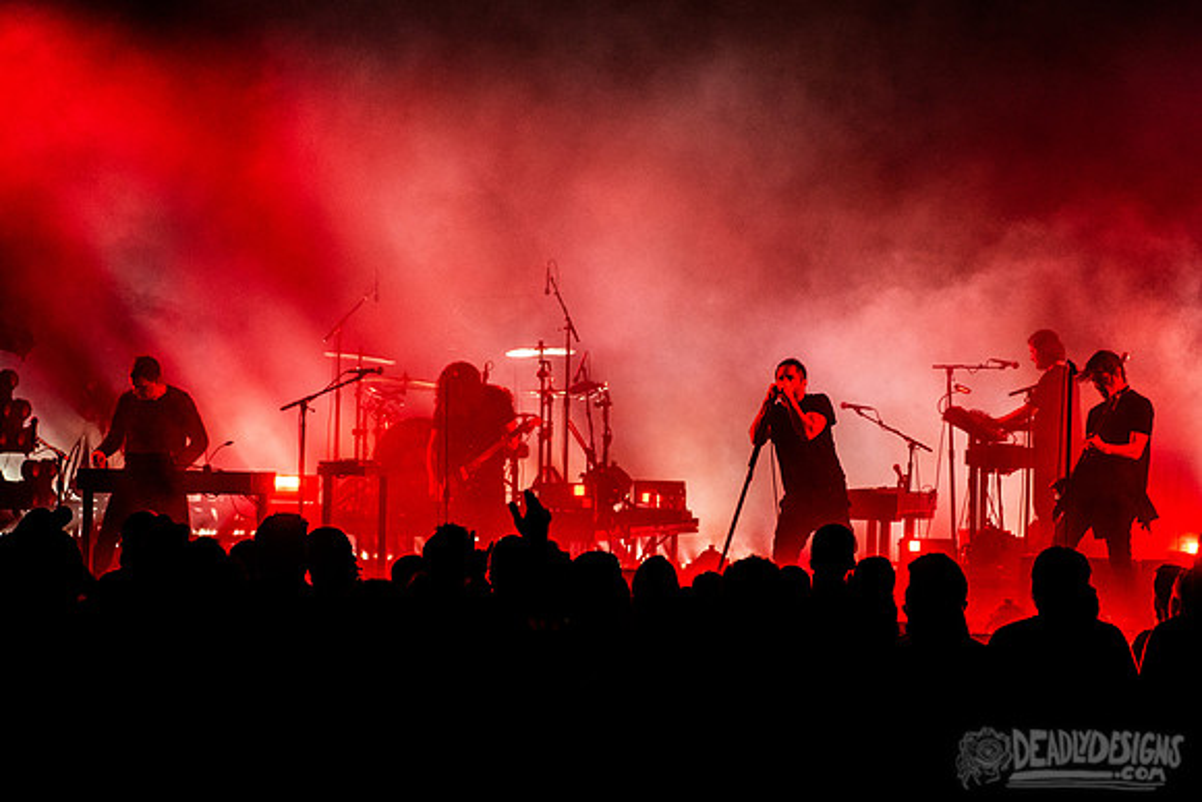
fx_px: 3333
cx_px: 681
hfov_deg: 20.4
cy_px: 398
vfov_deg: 13.7
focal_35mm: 100
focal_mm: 80
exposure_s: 1/320
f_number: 4
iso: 3200
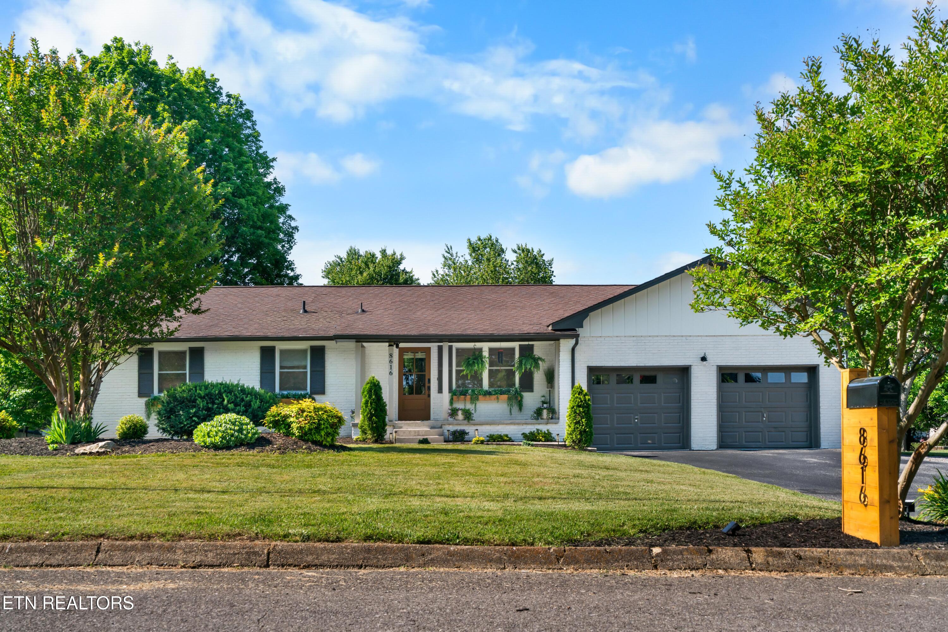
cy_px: 316
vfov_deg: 40.0
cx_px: 474
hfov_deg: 57.2
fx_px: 869
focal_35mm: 33
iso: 500
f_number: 9
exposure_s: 1/800
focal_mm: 33
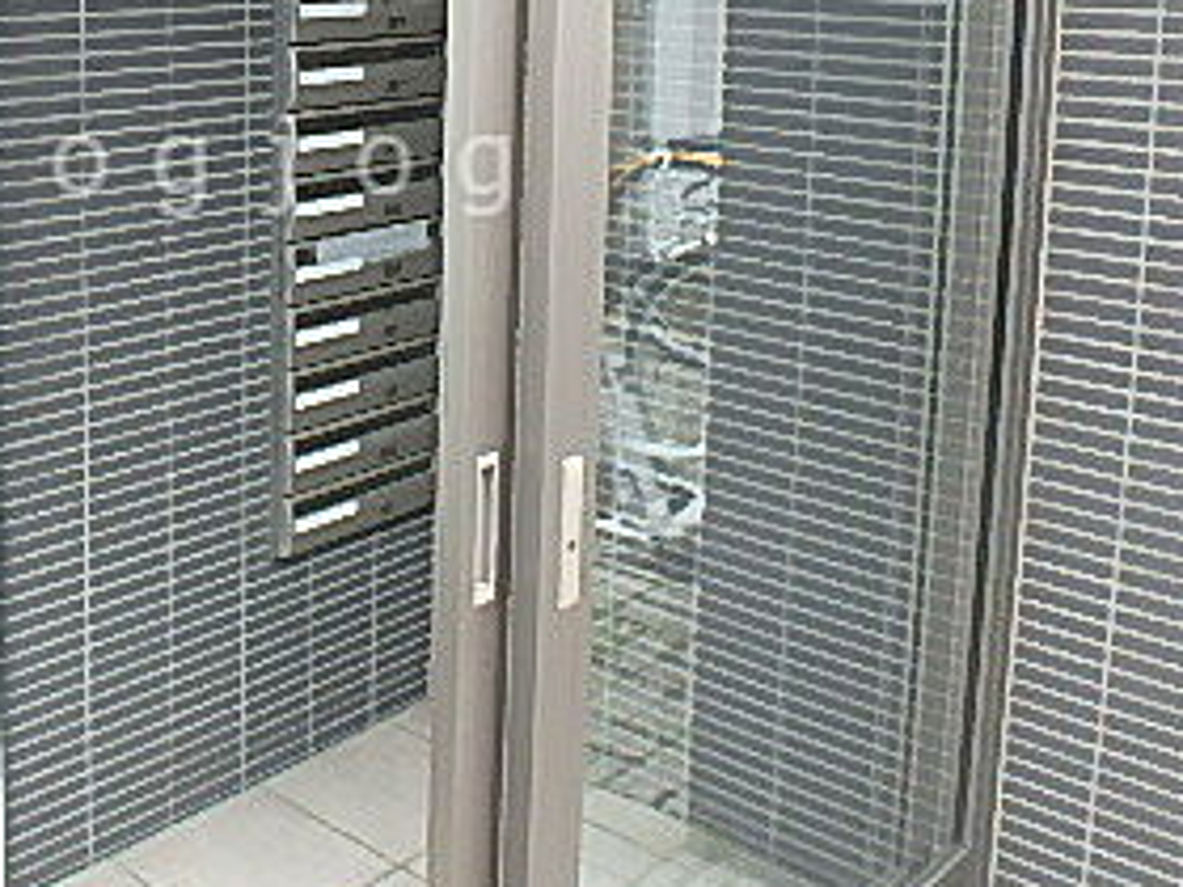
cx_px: 245
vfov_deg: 29.5
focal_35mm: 48
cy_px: 165
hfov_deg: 38.3
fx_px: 1640
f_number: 3.5
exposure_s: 1/160
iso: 125
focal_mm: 3.7
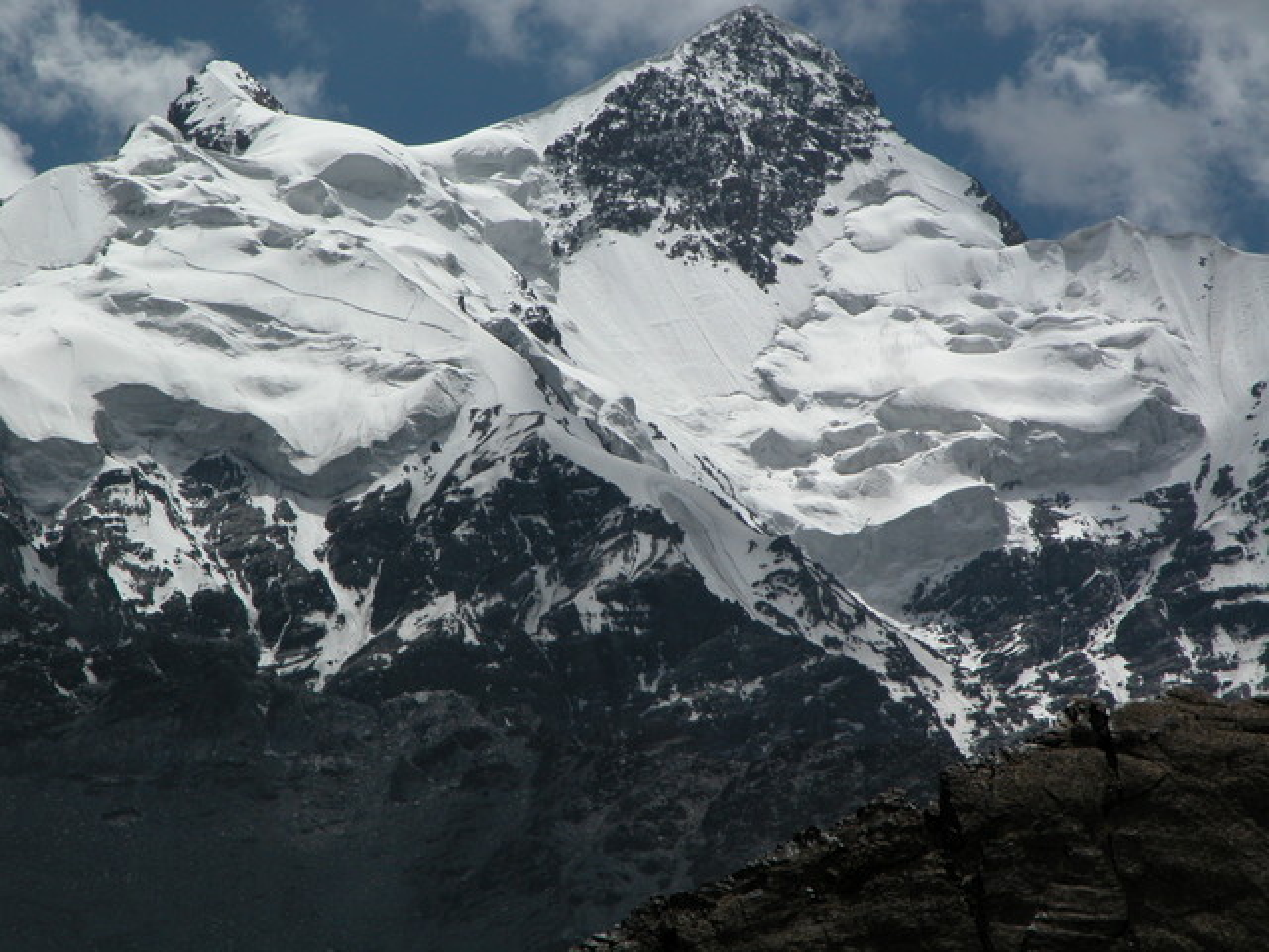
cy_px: 476
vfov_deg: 5.3
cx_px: 634
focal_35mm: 280
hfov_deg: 7.1
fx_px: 10265
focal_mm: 71.2
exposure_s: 1/1027
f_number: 7.4
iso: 100
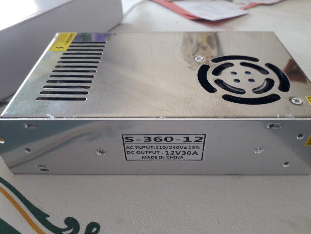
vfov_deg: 51.4
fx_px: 243
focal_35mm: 27
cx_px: 156
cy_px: 117
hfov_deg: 65.3
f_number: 1.9
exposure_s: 1/50
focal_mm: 3.6
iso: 64
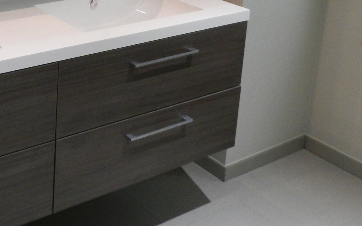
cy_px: -48
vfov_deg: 21.1
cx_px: 28
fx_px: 562
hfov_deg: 33.5
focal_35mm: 57
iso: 400
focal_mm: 4
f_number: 3.4
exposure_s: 1/15
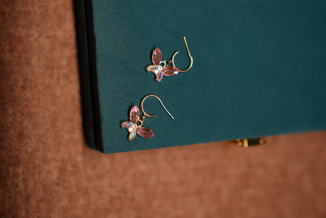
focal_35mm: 52
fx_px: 471
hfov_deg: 38.2
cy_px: 109
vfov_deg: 26.0
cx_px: 163
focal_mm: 35
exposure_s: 1/250
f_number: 1.6
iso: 100
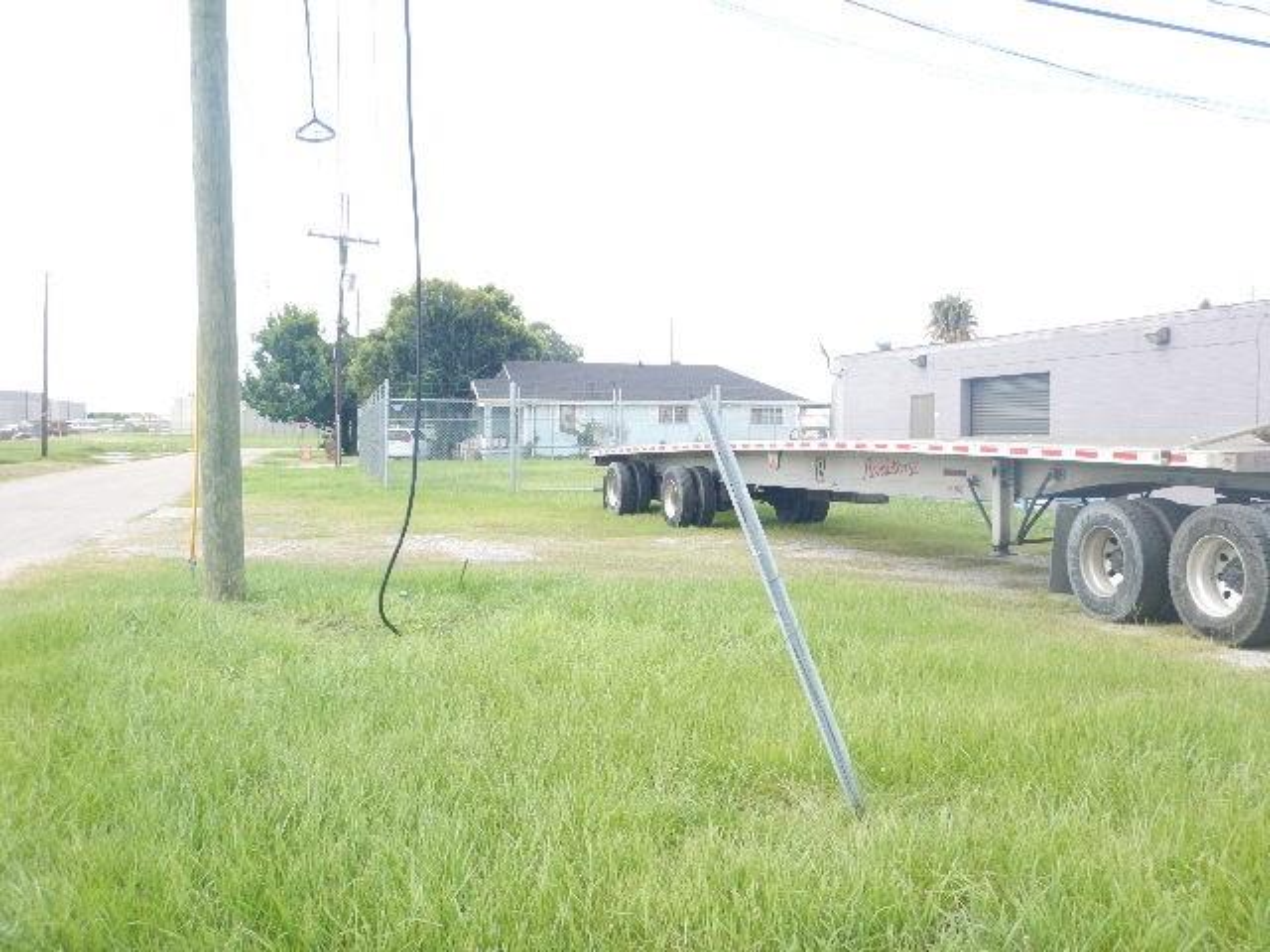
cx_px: 635
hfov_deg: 54.0
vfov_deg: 41.8
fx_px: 1247
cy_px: 476
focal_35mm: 34
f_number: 4.2
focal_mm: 6.1
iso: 125
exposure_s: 1/160
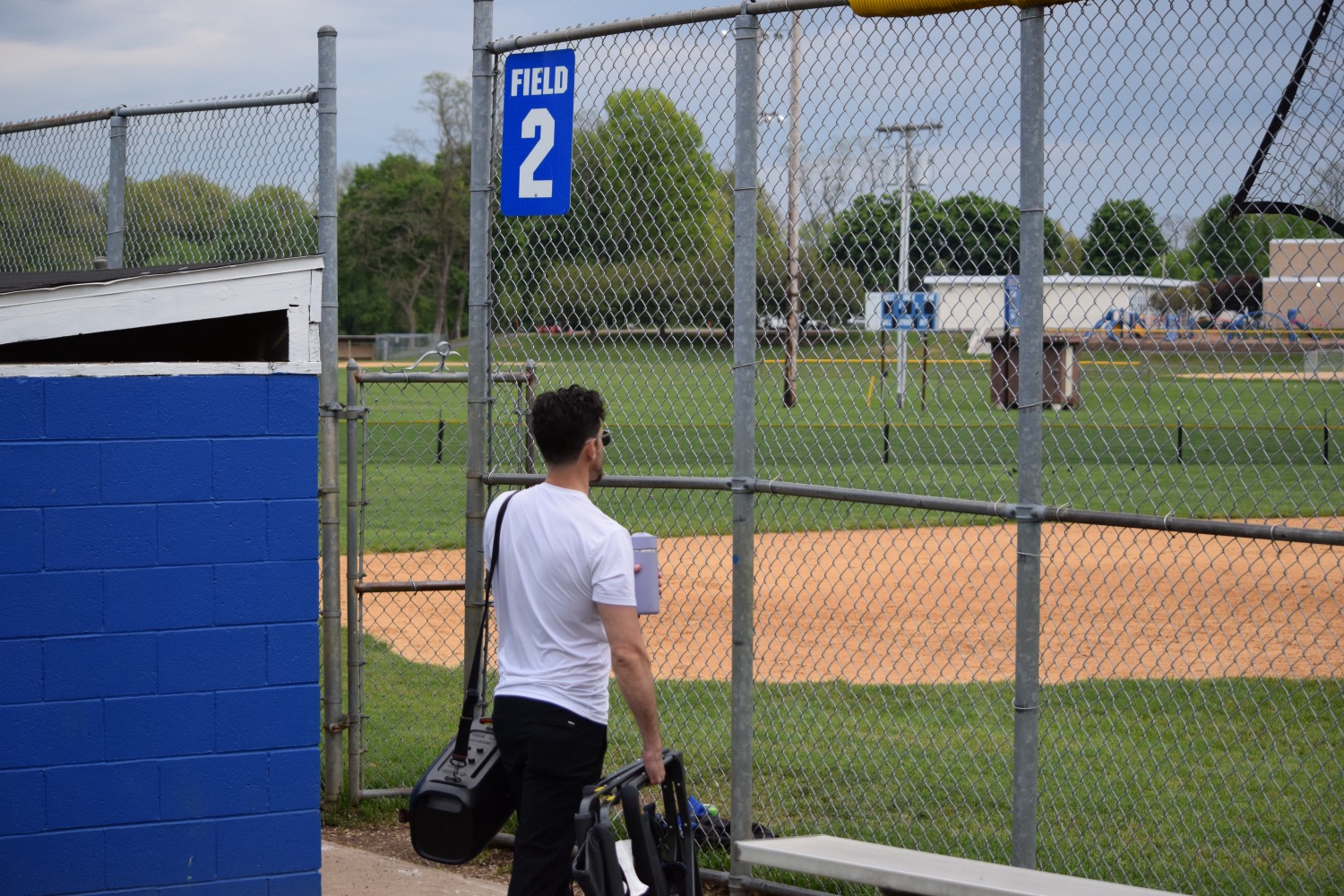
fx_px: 3080
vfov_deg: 16.6
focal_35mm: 82
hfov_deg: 24.6
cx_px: 672
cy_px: 448
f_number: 4.5
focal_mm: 55
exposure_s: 1/1000
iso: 800
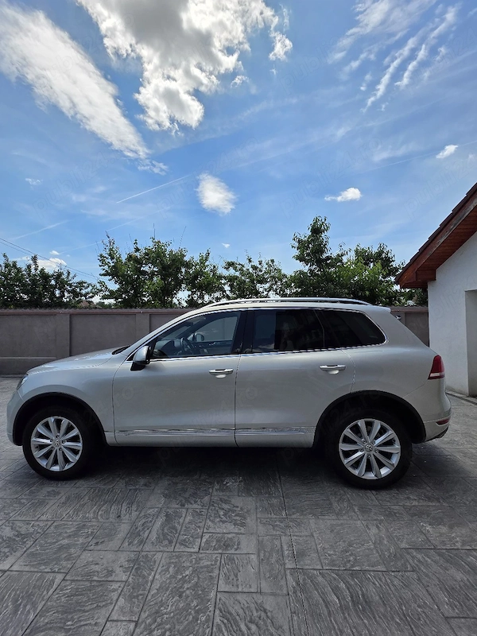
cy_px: 318
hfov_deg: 89.9
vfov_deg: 106.2
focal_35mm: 13
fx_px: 239
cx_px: 238
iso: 40
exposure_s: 1/3333
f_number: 1.9
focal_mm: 2.2
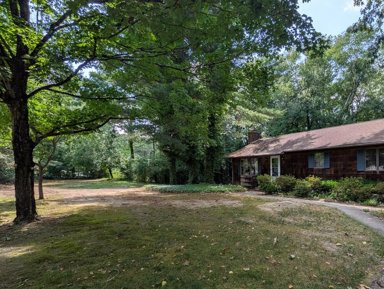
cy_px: 169
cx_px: 242
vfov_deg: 68.3
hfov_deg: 82.8
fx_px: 211
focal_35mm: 19
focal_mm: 1.83
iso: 56
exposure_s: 1/687
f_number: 2.2
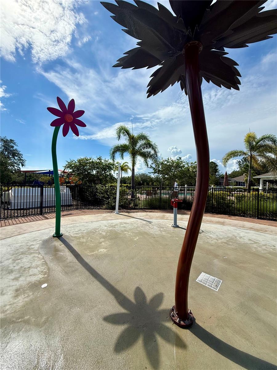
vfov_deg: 102.1
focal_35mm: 14
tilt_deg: +0.2
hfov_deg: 85.7
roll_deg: -2.0
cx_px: 138
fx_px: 149
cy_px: 185
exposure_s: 1/3891
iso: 50
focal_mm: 2.22
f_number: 2.2
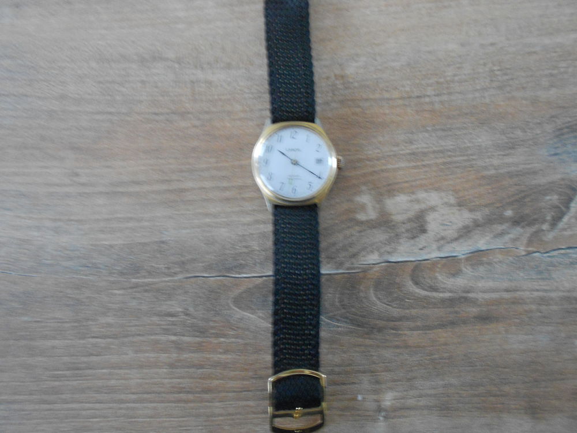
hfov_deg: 67.3
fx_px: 433
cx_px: 288
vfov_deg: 53.1
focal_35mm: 26
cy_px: 216
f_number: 3.2
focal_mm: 4.6
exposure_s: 1/10
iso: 400
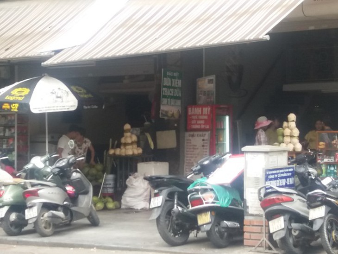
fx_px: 273
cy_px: 127
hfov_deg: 63.4
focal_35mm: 28
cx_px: 169
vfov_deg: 49.8
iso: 64
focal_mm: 3.7
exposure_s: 1/163
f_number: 1.9
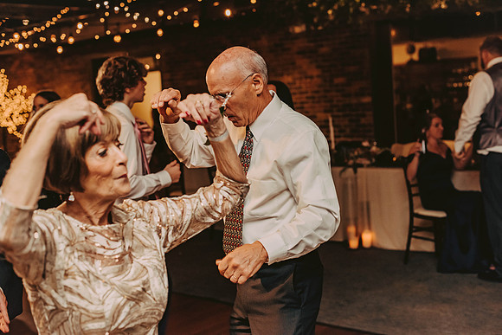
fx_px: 697
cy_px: 168
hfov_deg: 39.6
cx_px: 251
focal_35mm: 50
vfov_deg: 27.0
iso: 2000
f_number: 3.2
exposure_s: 1/200
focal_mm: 50
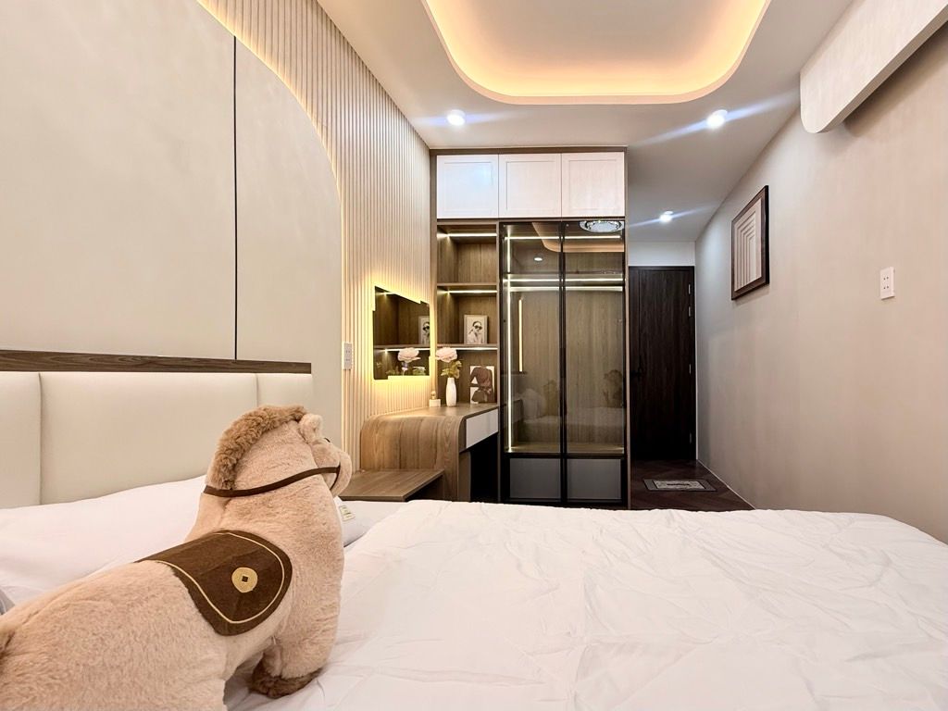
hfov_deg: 102.1
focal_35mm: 14
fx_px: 383
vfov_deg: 85.7
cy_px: 356
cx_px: 474
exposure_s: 1/100
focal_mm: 2.22
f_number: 2.2
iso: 160
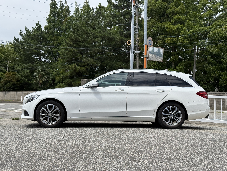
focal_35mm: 48
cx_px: 114
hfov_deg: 39.7
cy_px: 86
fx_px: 315
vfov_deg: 30.3
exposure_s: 1/6024
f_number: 1.78
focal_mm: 6.76
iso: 64
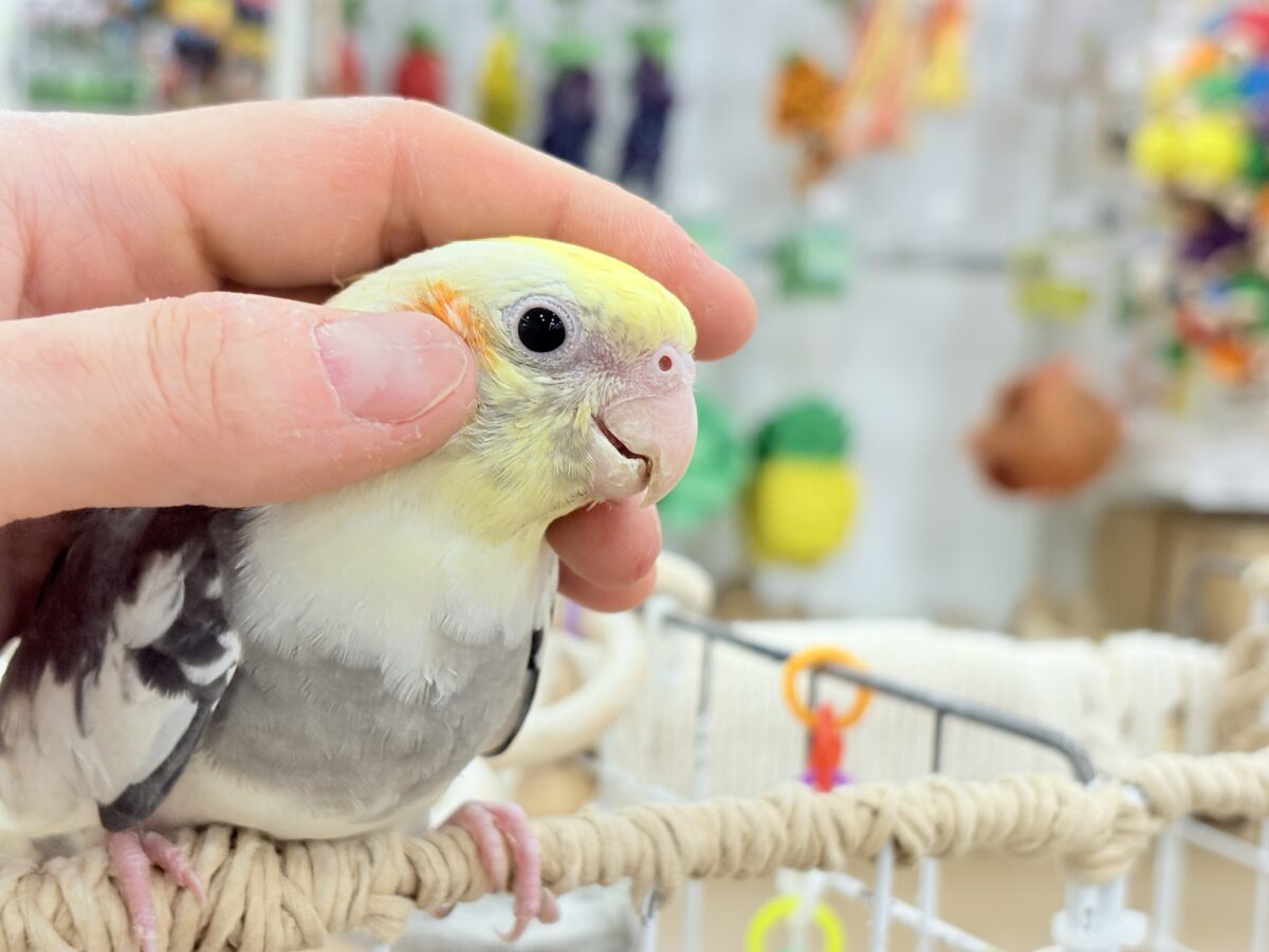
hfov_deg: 36.8
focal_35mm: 52
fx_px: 1906
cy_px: 476
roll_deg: -1.8
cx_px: 634
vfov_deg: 28.0
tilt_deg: -5.7
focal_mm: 5.96
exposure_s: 1/100
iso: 100
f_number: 1.6
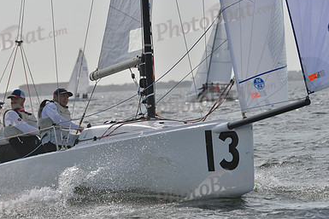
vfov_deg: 4.6
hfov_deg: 6.8
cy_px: 154
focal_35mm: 301
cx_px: 112
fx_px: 2752
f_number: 8
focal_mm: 200
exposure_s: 1/2000
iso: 400
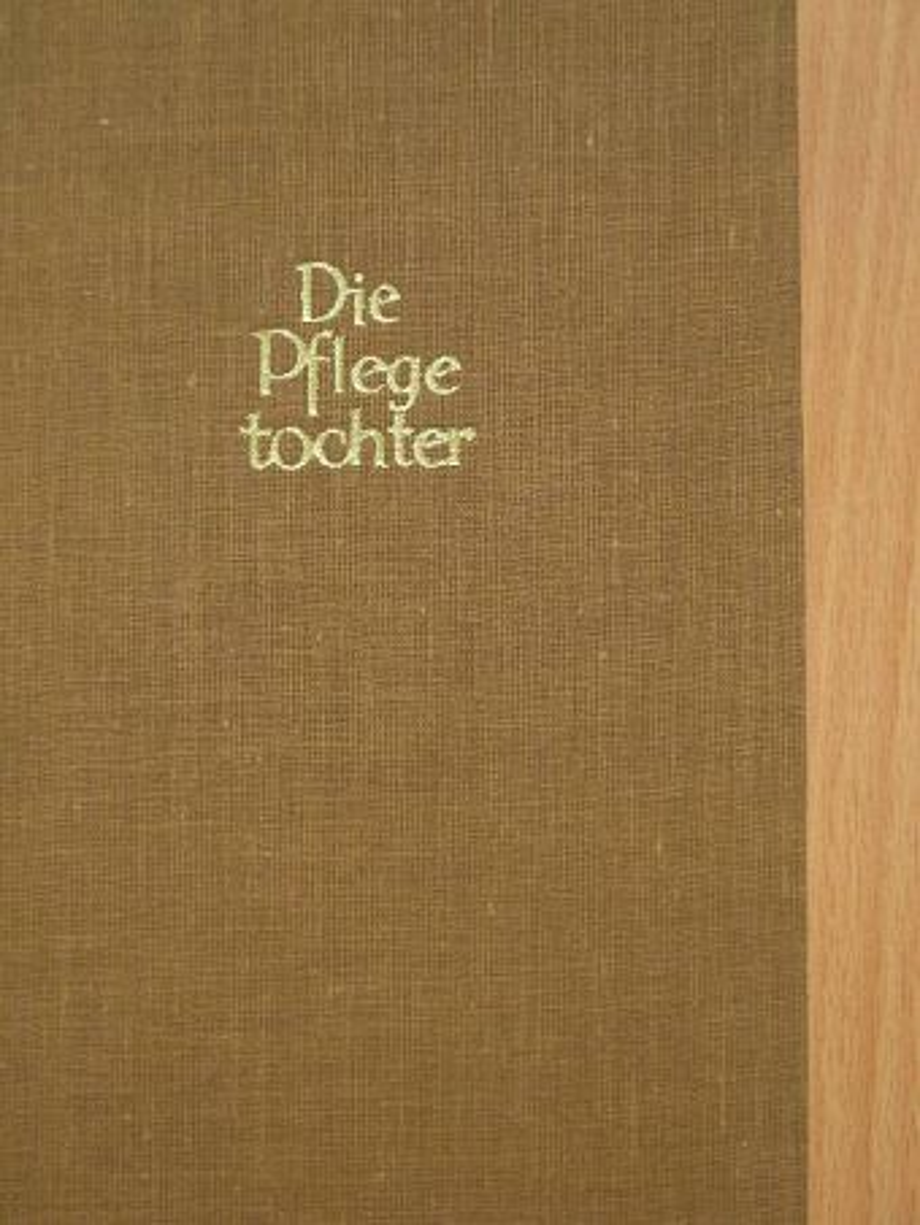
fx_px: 3507
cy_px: 612
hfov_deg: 14.9
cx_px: 460
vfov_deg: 19.8
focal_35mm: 99
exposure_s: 1/30
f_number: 3.5
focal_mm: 16.5
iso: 156
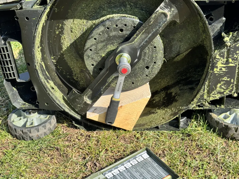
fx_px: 331
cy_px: 90
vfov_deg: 30.3
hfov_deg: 39.7
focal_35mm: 48
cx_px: 120
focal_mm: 6.76
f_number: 1.78
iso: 64
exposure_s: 1/1193
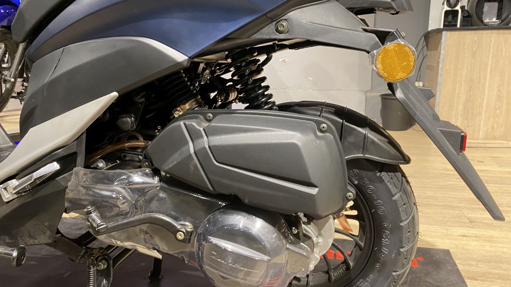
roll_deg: +2.7
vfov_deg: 40.1
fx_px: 393
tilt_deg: -13.6
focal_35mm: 29
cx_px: 257
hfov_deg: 66.1
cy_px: 166
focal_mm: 4.25
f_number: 1.8
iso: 250
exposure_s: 1/50
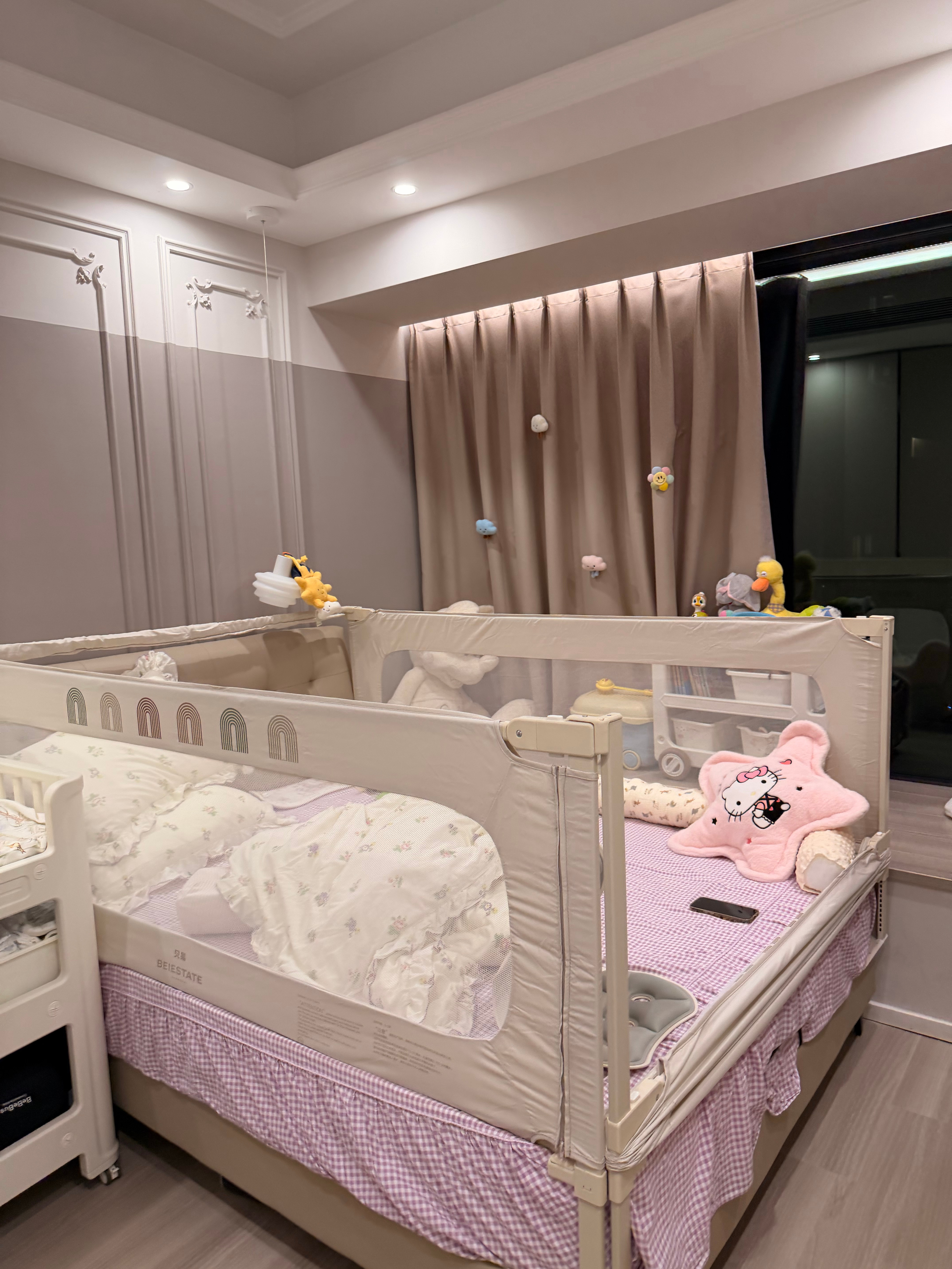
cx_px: 476
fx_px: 880
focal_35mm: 24
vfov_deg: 71.6
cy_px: 634
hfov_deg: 56.8
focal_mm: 6.76
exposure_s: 1/50
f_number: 1.78
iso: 125
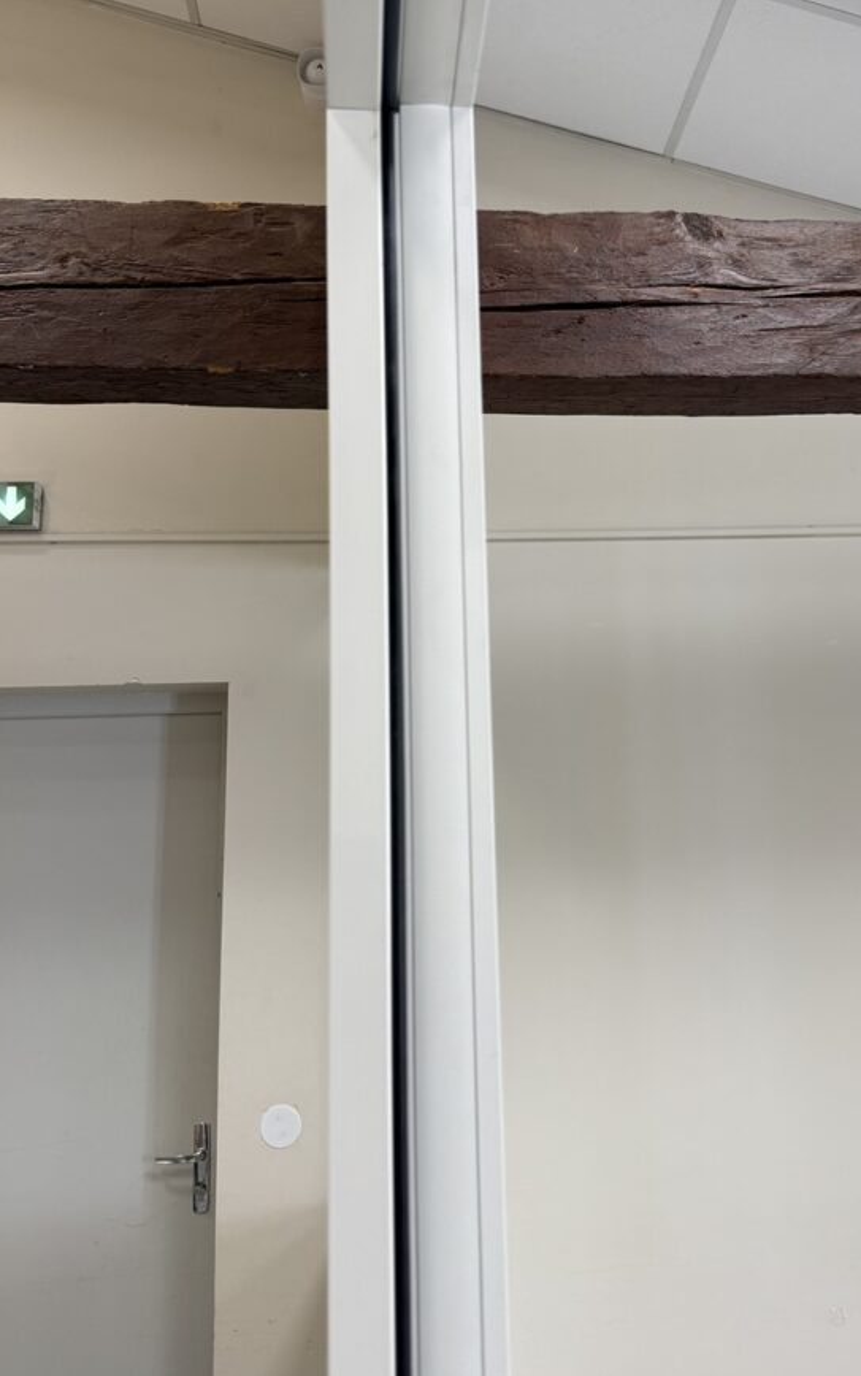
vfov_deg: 62.8
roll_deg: +1.0
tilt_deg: +12.6
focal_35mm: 30
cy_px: 633
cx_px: 495
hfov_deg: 41.8
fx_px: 1126
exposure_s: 1/100
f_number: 1.78
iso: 125
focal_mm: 6.76
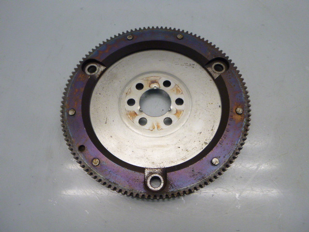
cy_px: 116
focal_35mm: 25
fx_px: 223
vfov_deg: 54.9
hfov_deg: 69.4
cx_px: 154
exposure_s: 1/60
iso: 250
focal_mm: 4.5
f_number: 3.9
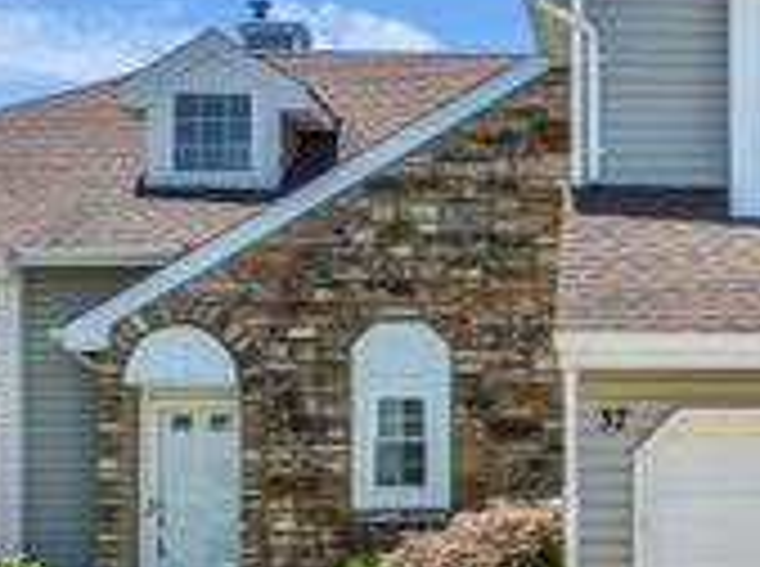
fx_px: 1556
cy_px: 414
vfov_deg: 20.5
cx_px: 666
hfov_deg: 26.6
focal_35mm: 71
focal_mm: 12.29
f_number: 2.8
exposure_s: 1/500
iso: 100
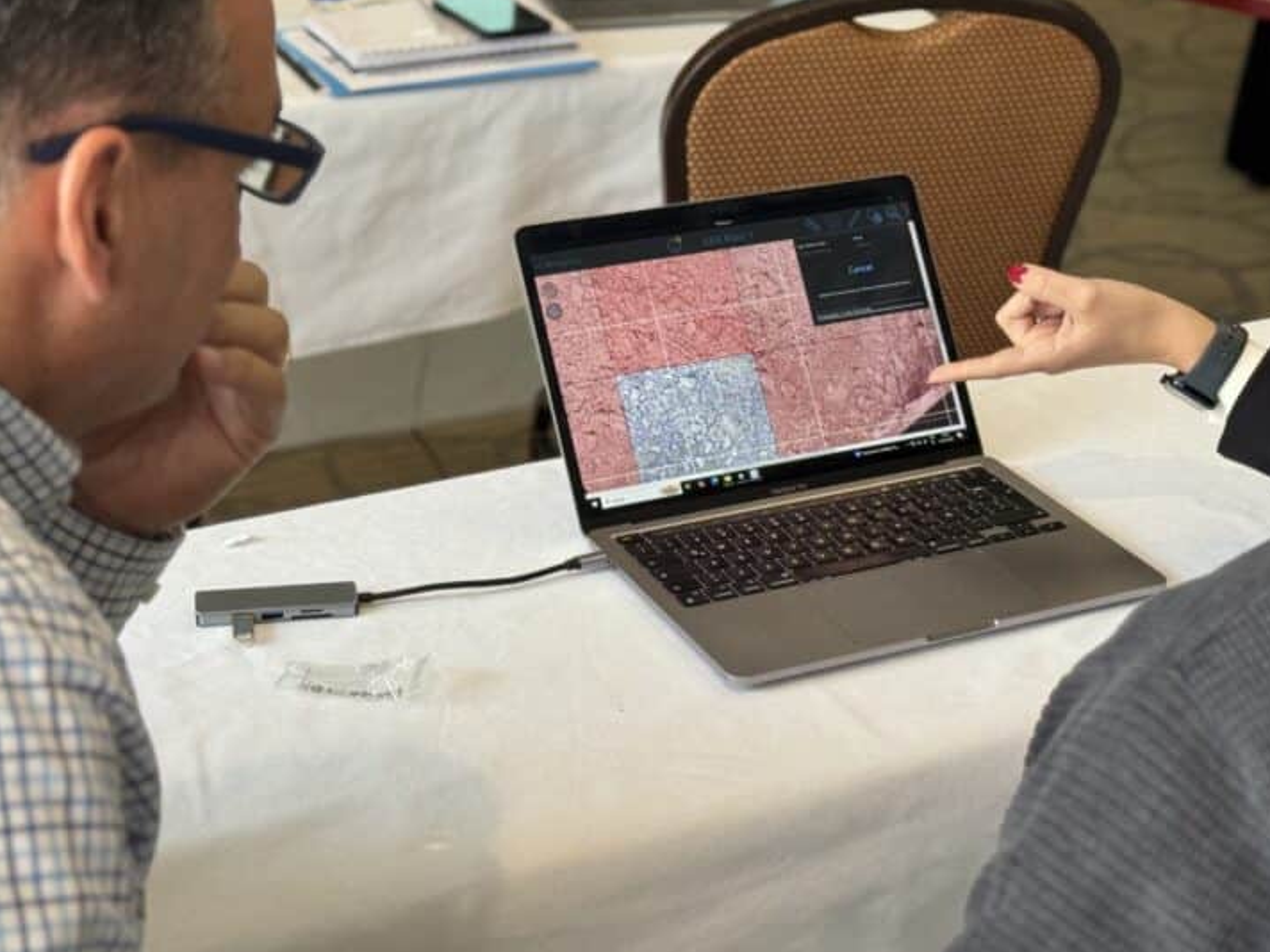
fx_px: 2531
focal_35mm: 69
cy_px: 382
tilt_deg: -21.4
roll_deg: -1.2
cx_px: 681
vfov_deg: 21.3
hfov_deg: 28.2
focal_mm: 6.76
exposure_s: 1/60
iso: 50
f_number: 1.78
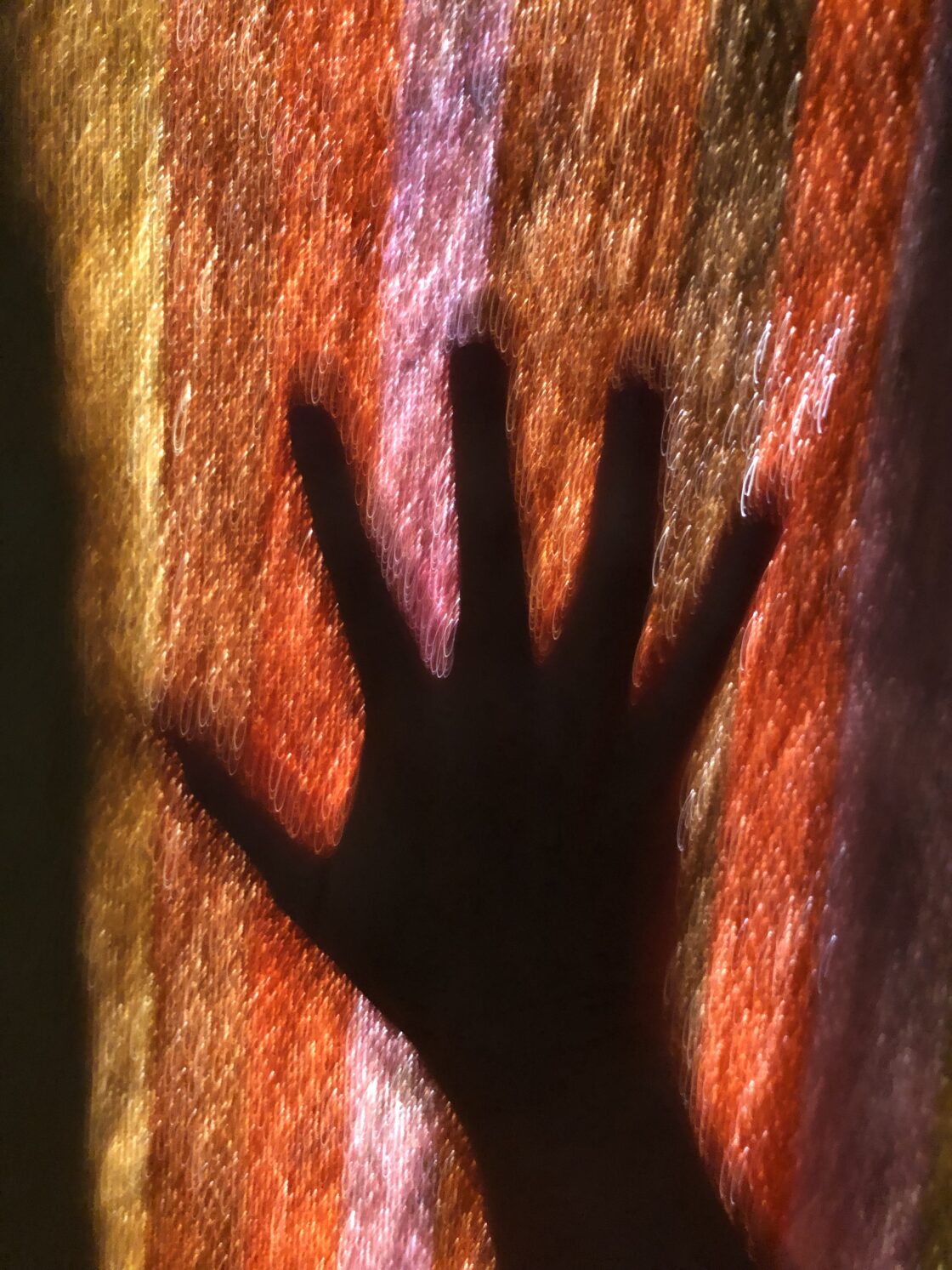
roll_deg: -0.9
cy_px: 635
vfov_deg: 63.4
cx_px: 476
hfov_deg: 49.8
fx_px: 1027
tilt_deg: -8.7
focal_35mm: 28
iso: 100
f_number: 1.8
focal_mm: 3.99
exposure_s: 1/4
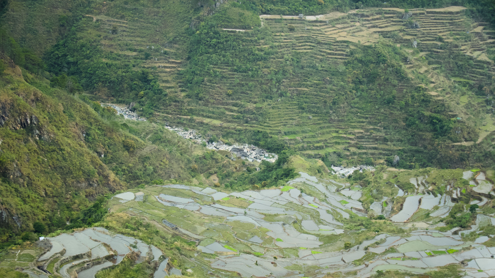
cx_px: 247
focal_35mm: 70
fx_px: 919
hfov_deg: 30.2
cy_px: 160
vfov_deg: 17.2
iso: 640
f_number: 4.5
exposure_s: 1/25
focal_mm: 44
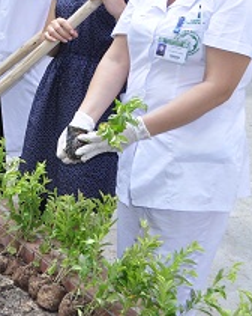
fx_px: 886
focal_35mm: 95
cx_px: -159
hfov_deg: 14.7
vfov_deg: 19.6
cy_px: 9
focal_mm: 22
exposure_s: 1/125
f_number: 7.1
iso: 250
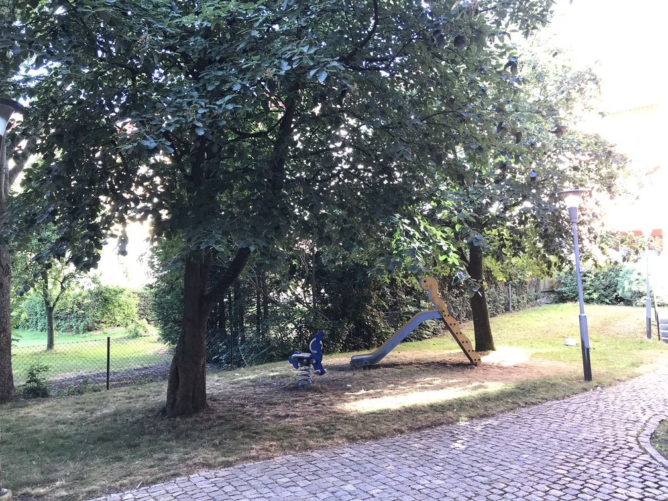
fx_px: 540
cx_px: 334
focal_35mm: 28
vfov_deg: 49.7
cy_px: 250
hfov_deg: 63.4
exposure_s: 1/47
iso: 25
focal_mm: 3.99
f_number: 1.8
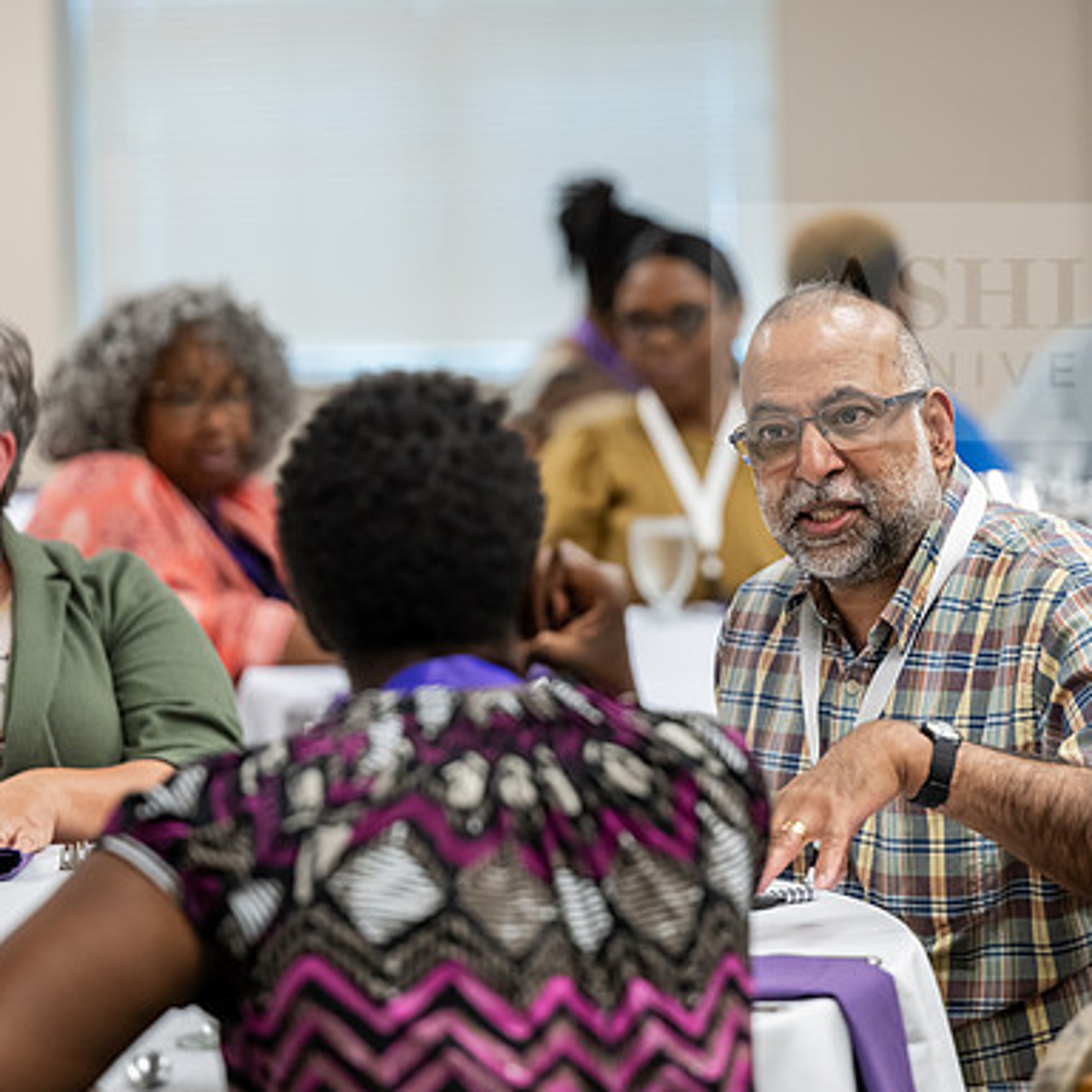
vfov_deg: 11.3
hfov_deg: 11.3
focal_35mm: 154
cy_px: 547
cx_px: 626
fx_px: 5496
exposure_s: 1/200
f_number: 2.8
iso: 2000
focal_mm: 120
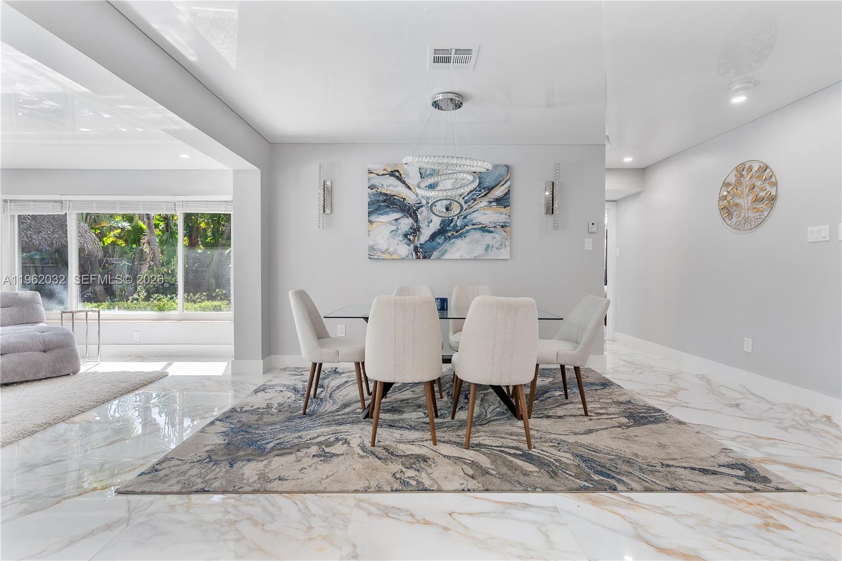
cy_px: 280
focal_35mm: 17
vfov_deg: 70.4
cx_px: 421
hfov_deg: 93.3
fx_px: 398
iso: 640
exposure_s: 1/40
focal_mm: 17
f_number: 8
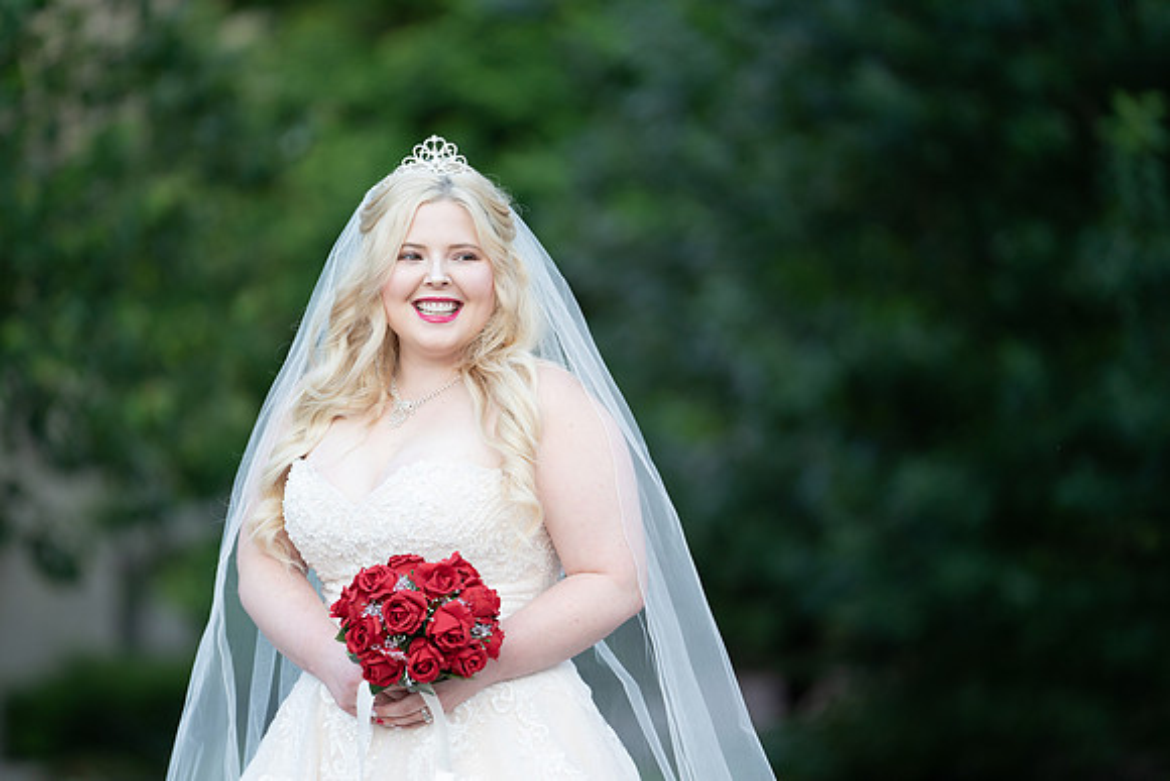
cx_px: 574
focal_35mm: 204
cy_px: 391
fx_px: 6647
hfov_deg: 10.1
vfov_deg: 6.7
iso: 250
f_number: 2.8
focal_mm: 198
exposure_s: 1/200
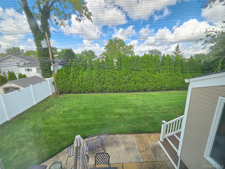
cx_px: 112
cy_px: 84
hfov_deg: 106.2
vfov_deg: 89.9
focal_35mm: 13
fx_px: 84
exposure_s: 1/134
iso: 20
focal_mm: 2.2
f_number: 1.9
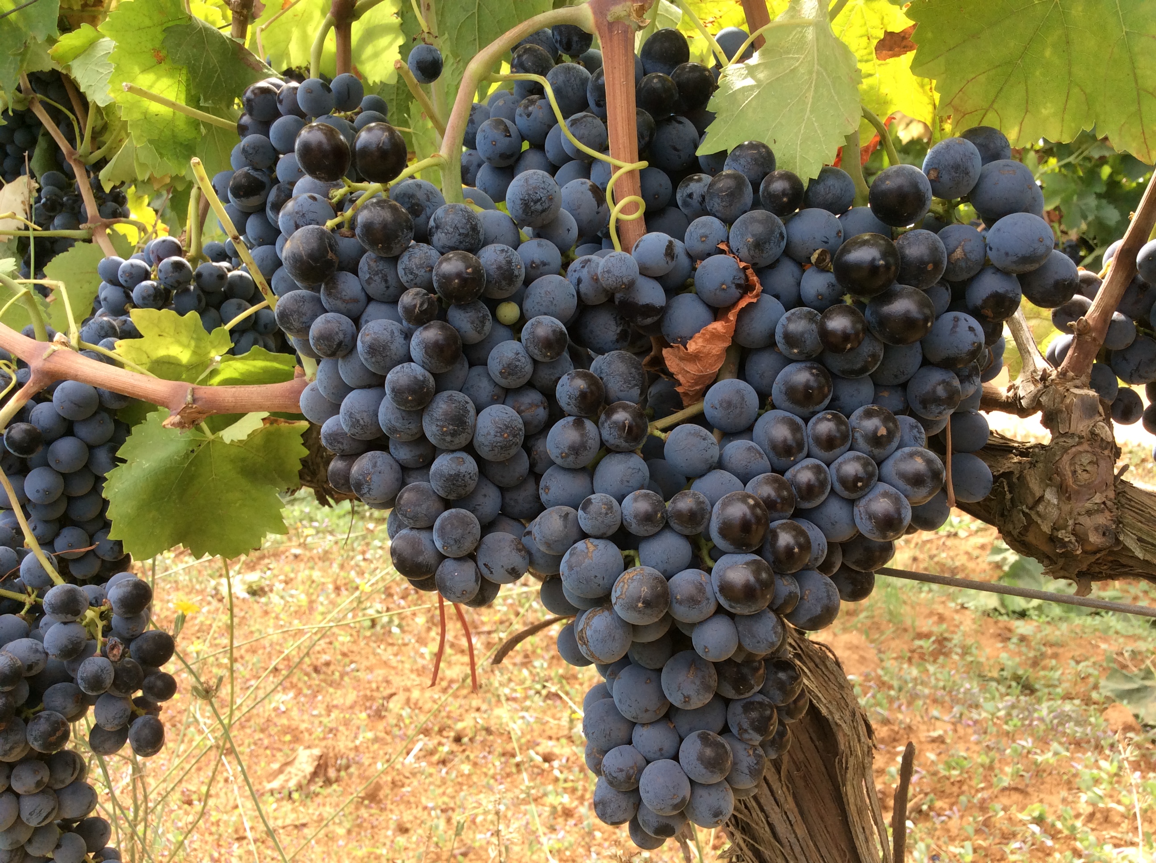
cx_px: 578
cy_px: 432
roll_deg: +4.8
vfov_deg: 44.1
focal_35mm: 32
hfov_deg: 56.9
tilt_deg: -9.8
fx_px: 1067
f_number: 2.4
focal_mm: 3.3
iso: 32
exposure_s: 1/194
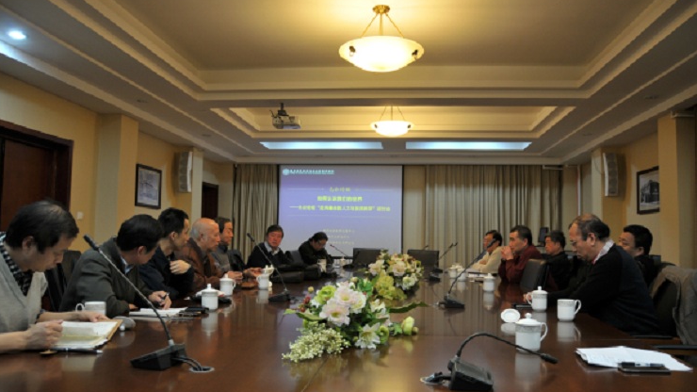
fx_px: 536
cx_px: 340
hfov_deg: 66.1
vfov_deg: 40.2
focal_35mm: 29
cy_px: 197
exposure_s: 1/30
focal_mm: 18
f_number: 3.5
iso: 250
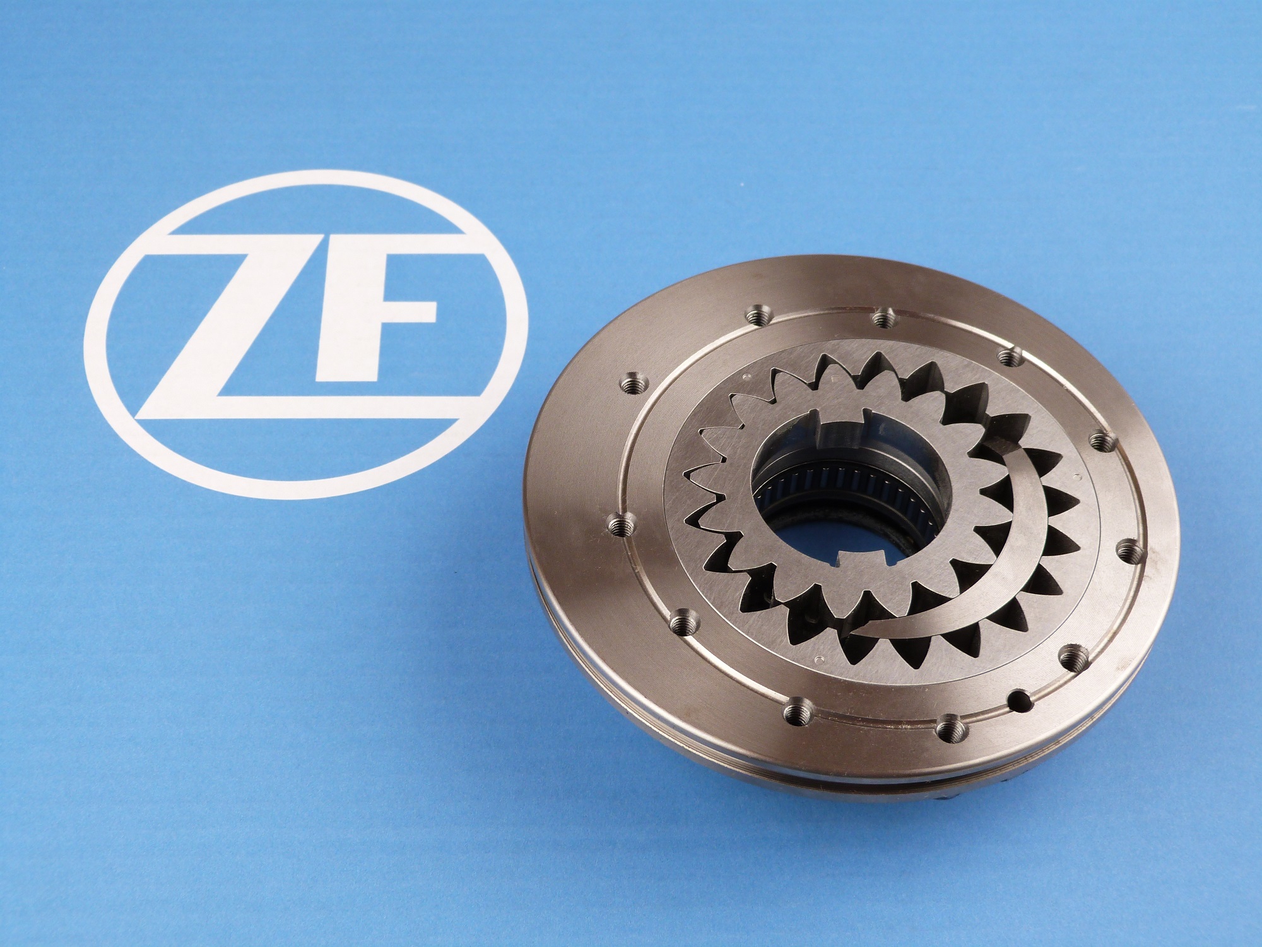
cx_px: 631
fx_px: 1786
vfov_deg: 29.7
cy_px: 474
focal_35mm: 49
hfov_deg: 38.9
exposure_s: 1/60
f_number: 3.2
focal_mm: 8.7
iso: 125
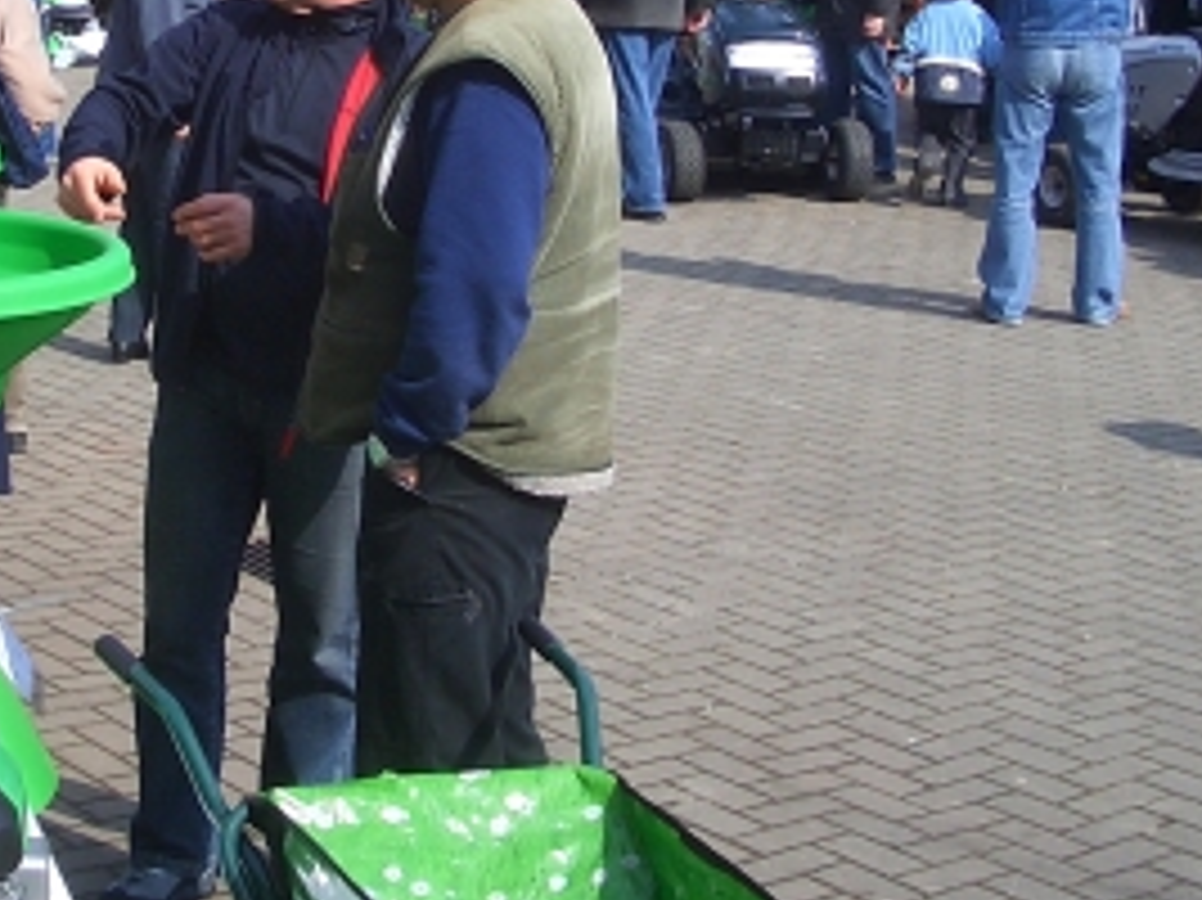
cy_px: 86
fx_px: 2915
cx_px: 293
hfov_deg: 23.1
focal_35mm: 84
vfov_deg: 17.3
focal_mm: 5.8
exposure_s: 1/500
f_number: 4.3
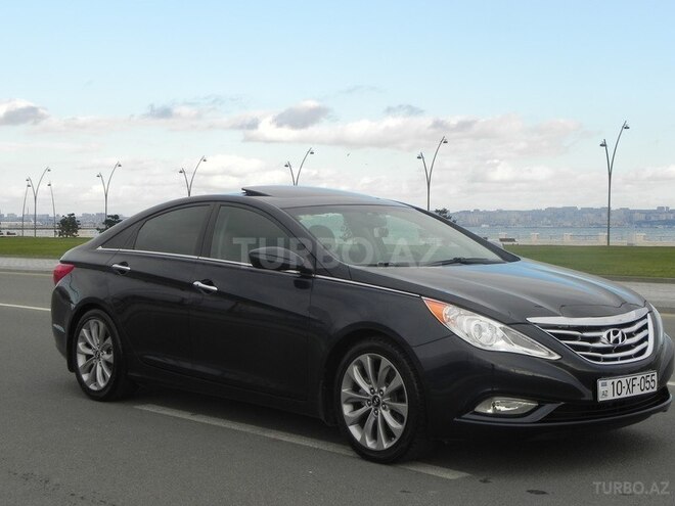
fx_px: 1131
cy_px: 253
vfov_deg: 25.2
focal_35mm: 58
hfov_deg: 33.2
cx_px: 338
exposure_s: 1/168
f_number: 8
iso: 160
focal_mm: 10.3
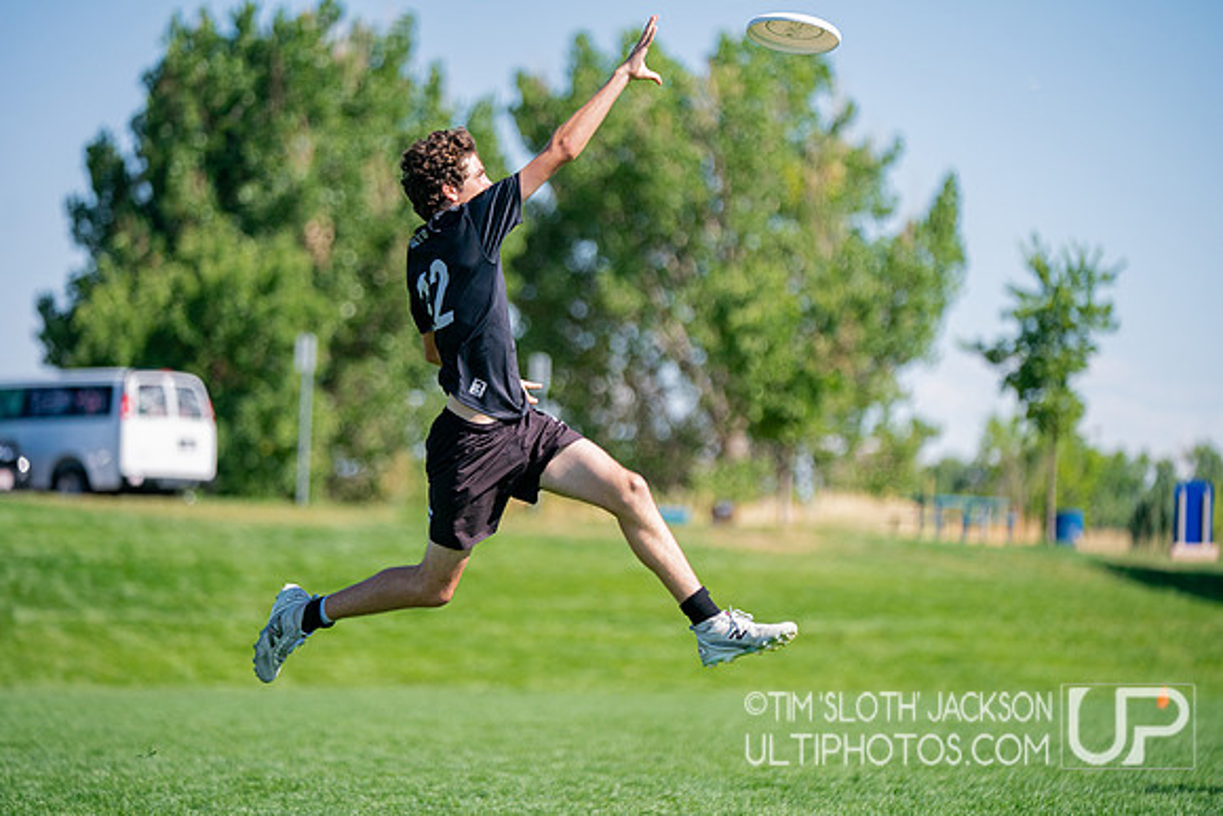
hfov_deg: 12.0
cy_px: 408
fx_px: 5810
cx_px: 612
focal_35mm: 171
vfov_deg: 8.0
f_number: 2.8
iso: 400
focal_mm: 171
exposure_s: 1/5000
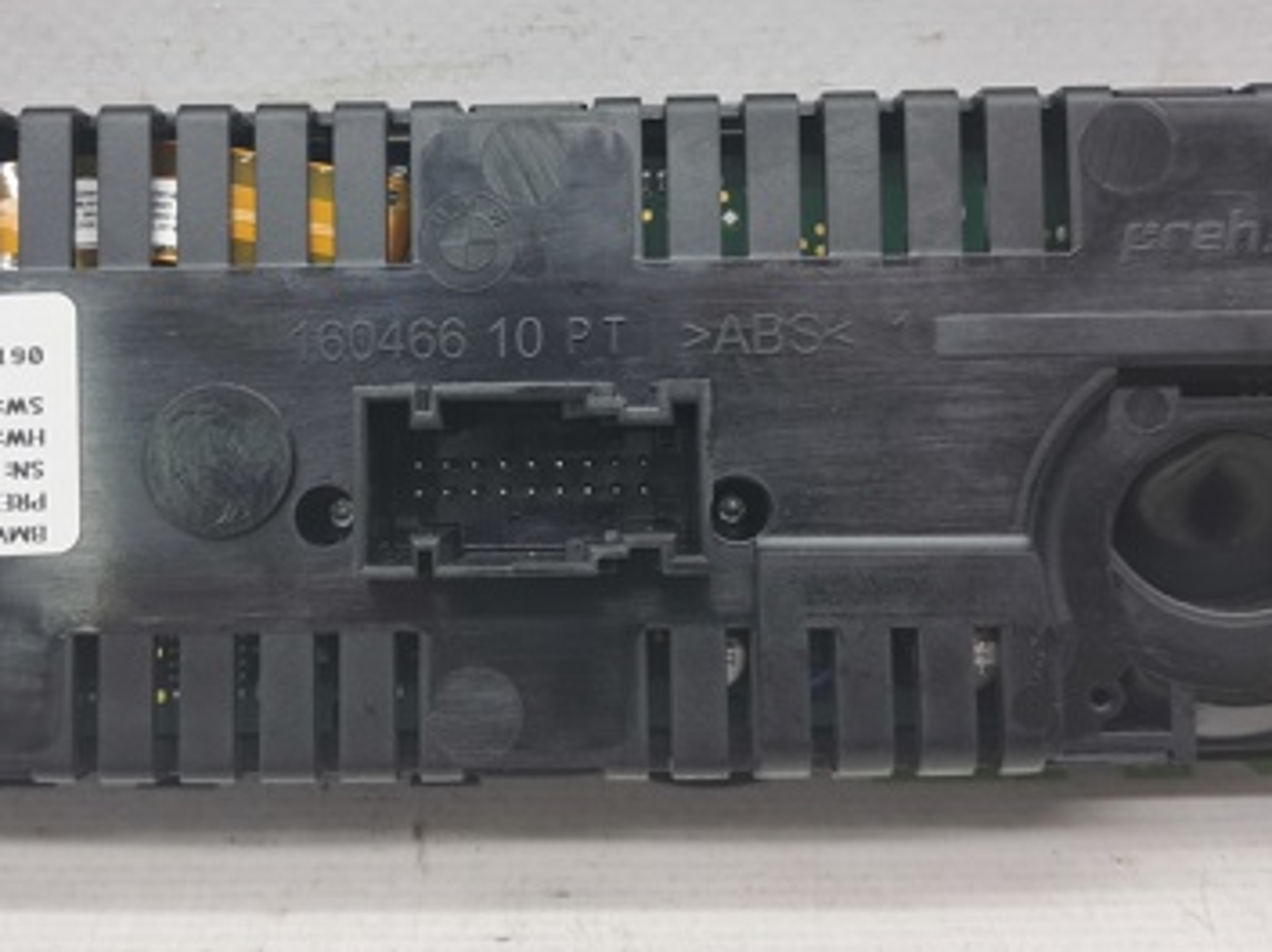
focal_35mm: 49
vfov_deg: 29.4
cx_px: 537
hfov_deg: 38.8
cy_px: 305
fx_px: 1799
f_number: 1.8
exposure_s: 1/60
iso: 50
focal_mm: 4
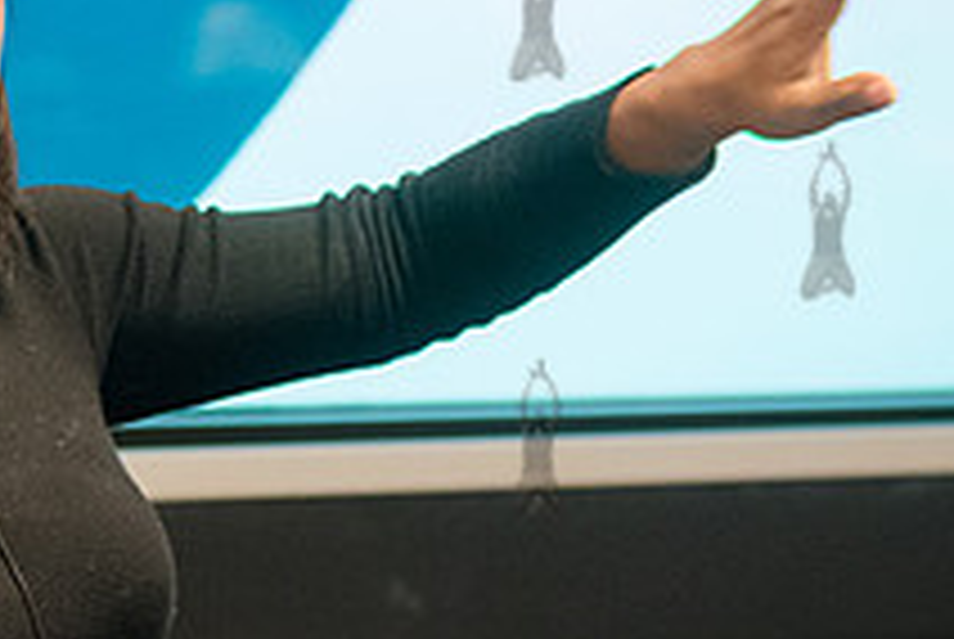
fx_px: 6528
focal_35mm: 246
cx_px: -112
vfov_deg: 5.6
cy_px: 246
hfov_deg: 8.3
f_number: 4
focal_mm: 80
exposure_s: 1/200
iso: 5000
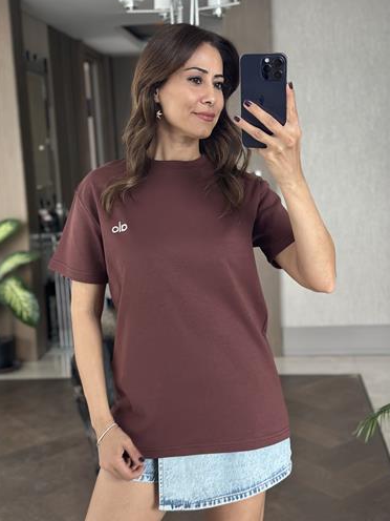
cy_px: 257
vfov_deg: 38.9
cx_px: 195
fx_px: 736
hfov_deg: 29.7
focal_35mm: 49
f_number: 1.78
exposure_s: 1/54
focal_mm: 6.86
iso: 400
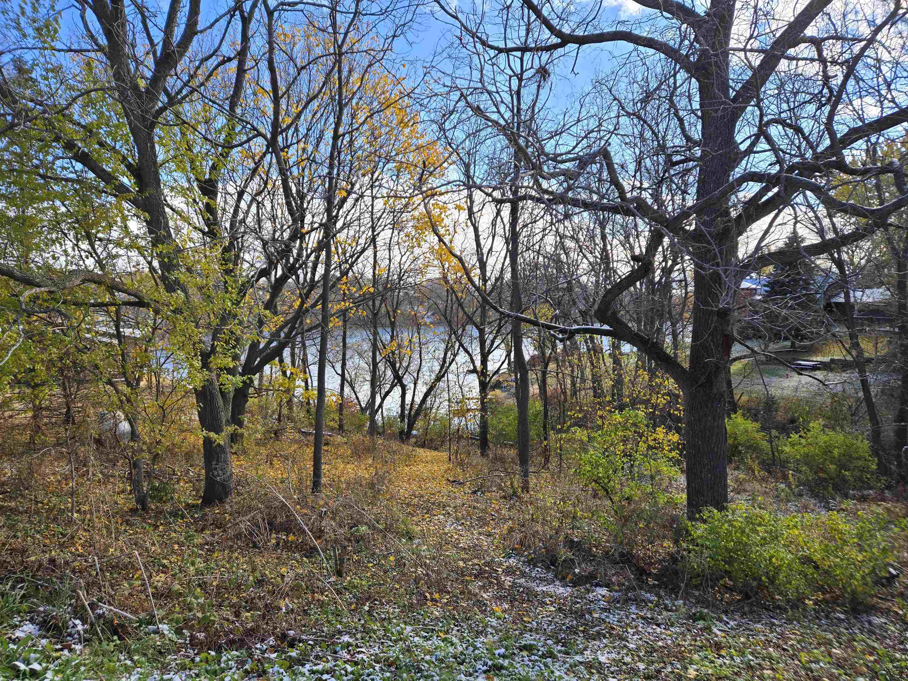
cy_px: 340
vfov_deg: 58.9
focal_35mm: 23
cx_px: 454
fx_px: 603
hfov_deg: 73.9
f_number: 1.8
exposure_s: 1/1041
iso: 25
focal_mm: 5.4
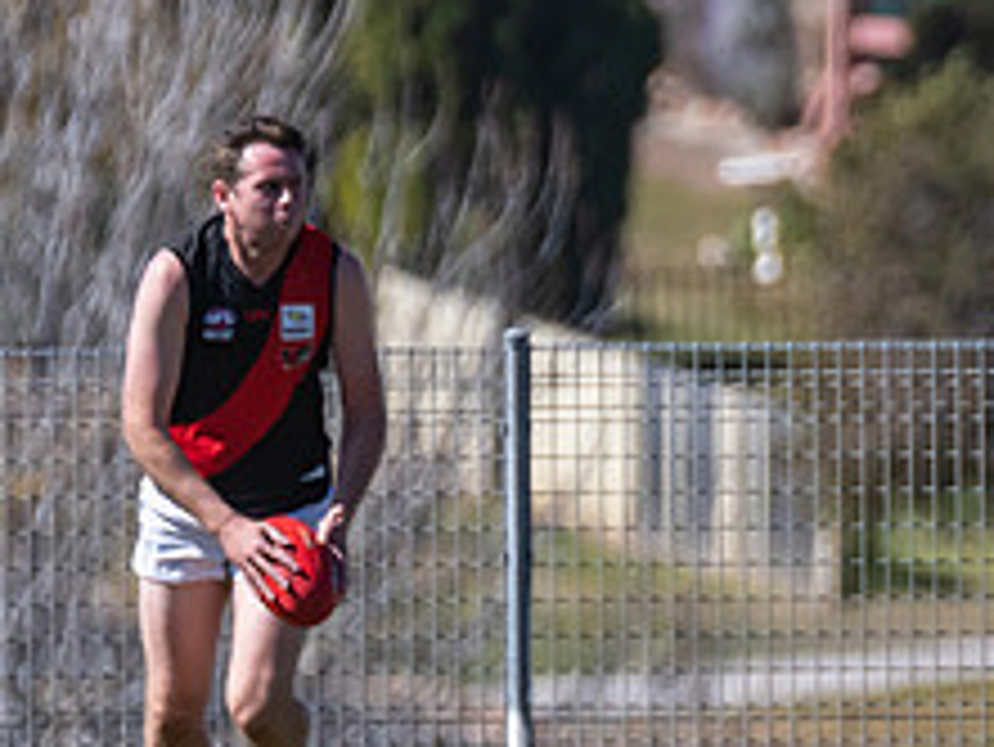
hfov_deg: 0.8
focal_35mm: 2631
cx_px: 738
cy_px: 428
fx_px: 75590
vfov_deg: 0.6
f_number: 8
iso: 800
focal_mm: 600
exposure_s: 1/2500
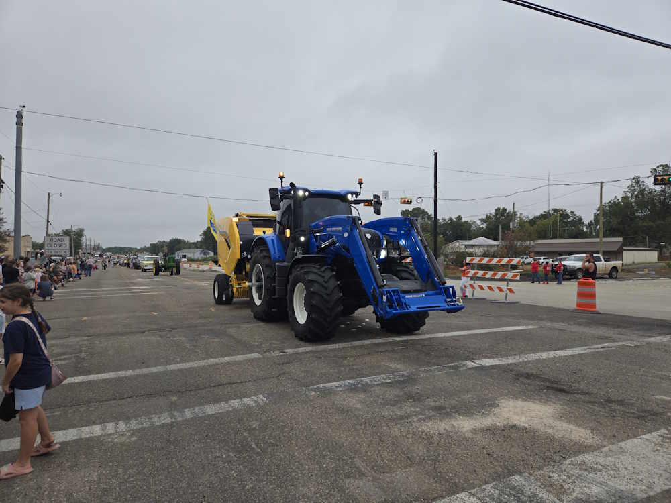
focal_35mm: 23
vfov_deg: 58.9
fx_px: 446
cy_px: 252
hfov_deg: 73.9
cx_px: 336
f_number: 1.8
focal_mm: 5.4
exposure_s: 1/1212
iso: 25
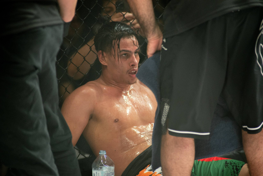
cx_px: 132
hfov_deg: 10.3
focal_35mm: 200
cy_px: 88
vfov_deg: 6.9
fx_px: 1462
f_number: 4
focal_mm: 200
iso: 2800
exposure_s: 1/500
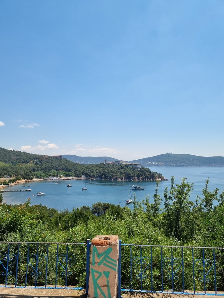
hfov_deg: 53.1
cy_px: 149
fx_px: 224
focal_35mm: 26
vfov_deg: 67.3
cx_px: 112
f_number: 1.8
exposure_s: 1/3264
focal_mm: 5.4
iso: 50
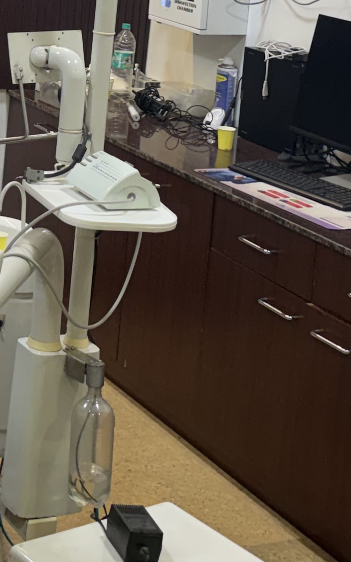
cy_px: -48
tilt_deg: -4.4
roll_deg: -4.4
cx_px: -42
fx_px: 1393
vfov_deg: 21.7
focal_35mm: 91
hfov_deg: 14.0
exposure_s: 1/100
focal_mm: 6.76
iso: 160
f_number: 1.78
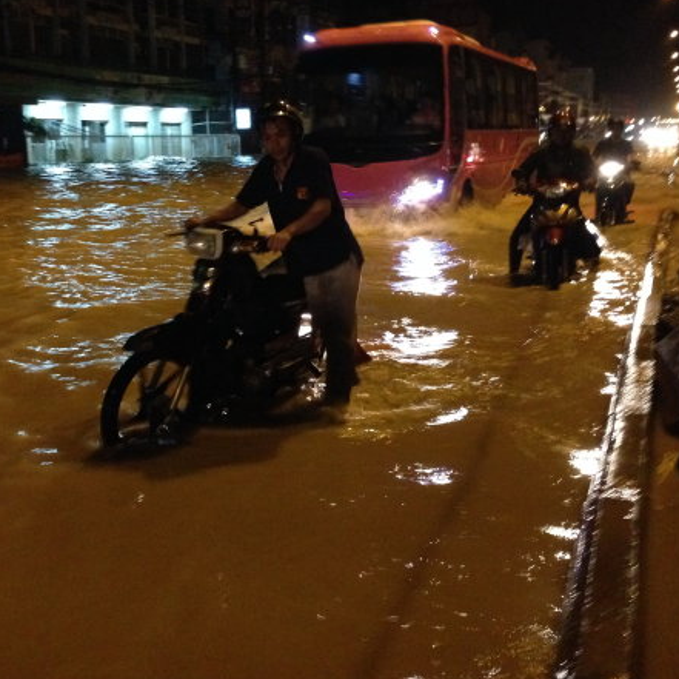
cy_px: 302
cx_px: 324
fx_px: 976
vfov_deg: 38.3
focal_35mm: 44
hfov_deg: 38.3
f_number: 2.4
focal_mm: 4.12
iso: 800
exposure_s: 1/15
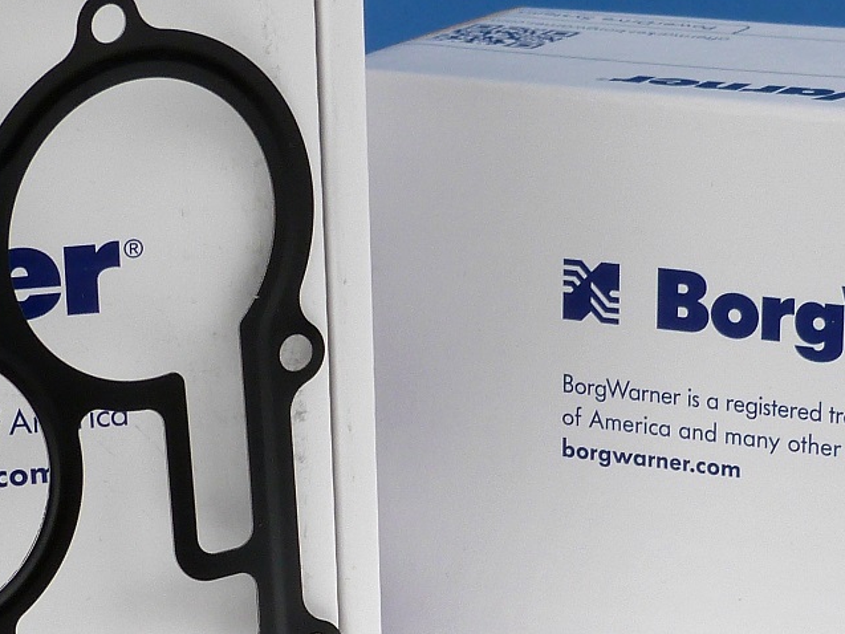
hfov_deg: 12.6
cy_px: 633
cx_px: 389
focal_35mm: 157
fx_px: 3833
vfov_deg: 9.4
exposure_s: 1/100
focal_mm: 9
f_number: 3.2
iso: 100
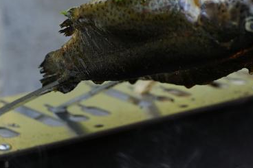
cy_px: 14
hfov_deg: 10.1
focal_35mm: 190
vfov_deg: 7.2
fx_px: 1335
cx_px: 482
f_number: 3.2
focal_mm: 36.4
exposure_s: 1/125
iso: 100
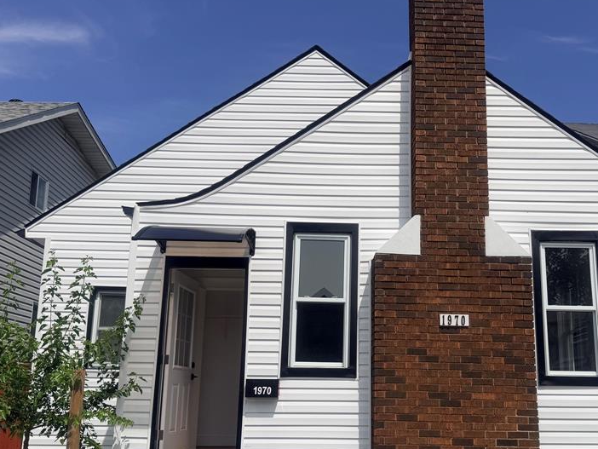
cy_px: 274
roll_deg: -0.9
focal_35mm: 35
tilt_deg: +10.5
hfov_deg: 52.3
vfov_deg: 40.5
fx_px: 605
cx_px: 351
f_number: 1.78
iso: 80
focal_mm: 6.76
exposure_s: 1/11905
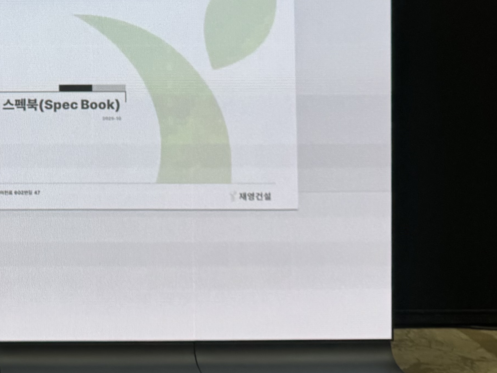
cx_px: -74
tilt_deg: -0.9
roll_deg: +1.0
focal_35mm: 76
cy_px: -65
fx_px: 1091
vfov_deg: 18.5
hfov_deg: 23.7
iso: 64
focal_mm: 6.76
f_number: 1.78
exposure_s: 1/160
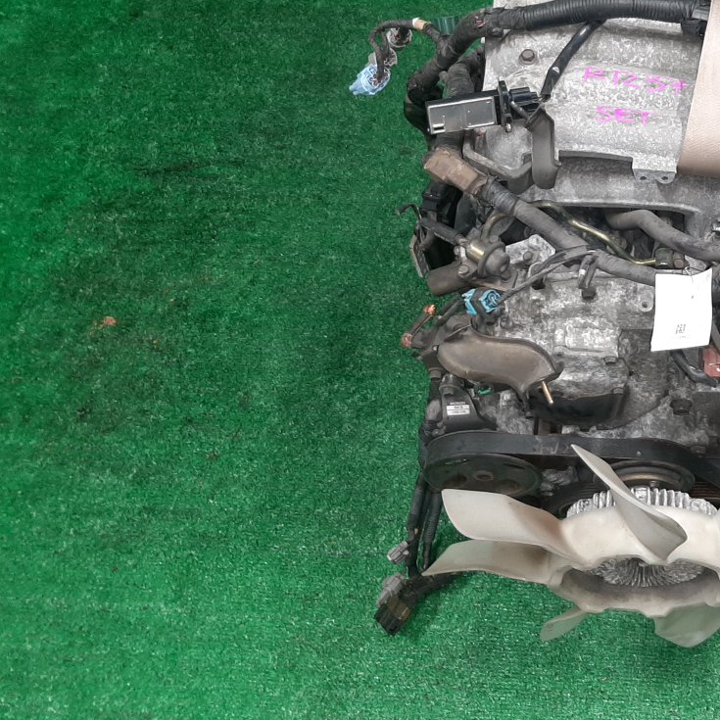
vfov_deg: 37.1
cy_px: 226
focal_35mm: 45
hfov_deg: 35.3
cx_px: 650
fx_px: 1059
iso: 114
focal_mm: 3.93
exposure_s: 1/50
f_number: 1.7
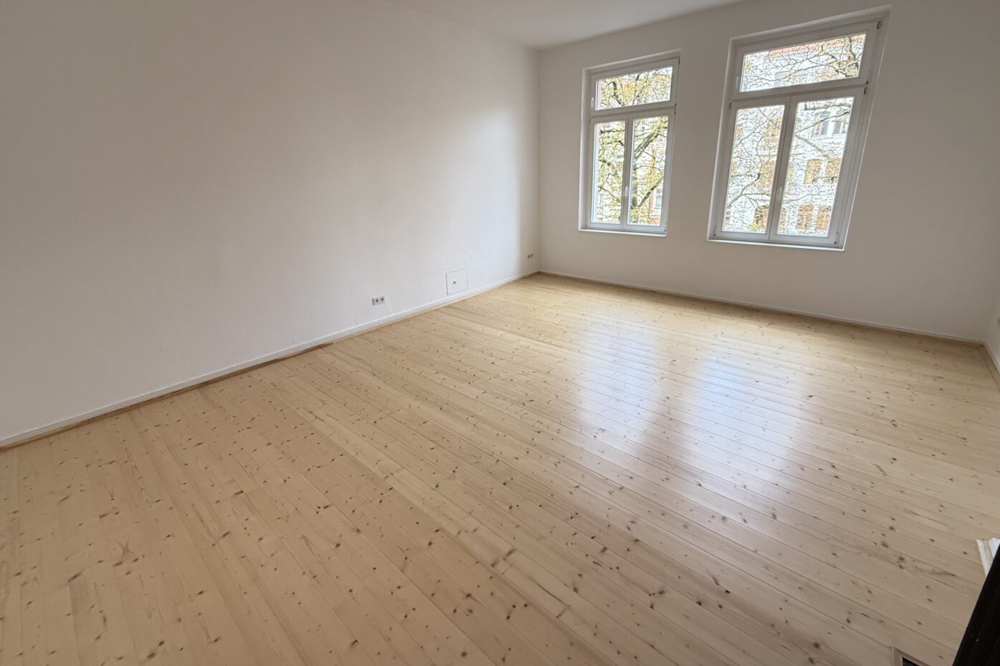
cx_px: 510
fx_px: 417
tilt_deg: -15.1
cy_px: 295
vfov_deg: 77.0
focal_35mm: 15
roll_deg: +1.7
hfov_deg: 100.4
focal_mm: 2.22
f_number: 2.2
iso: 200
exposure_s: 1/99
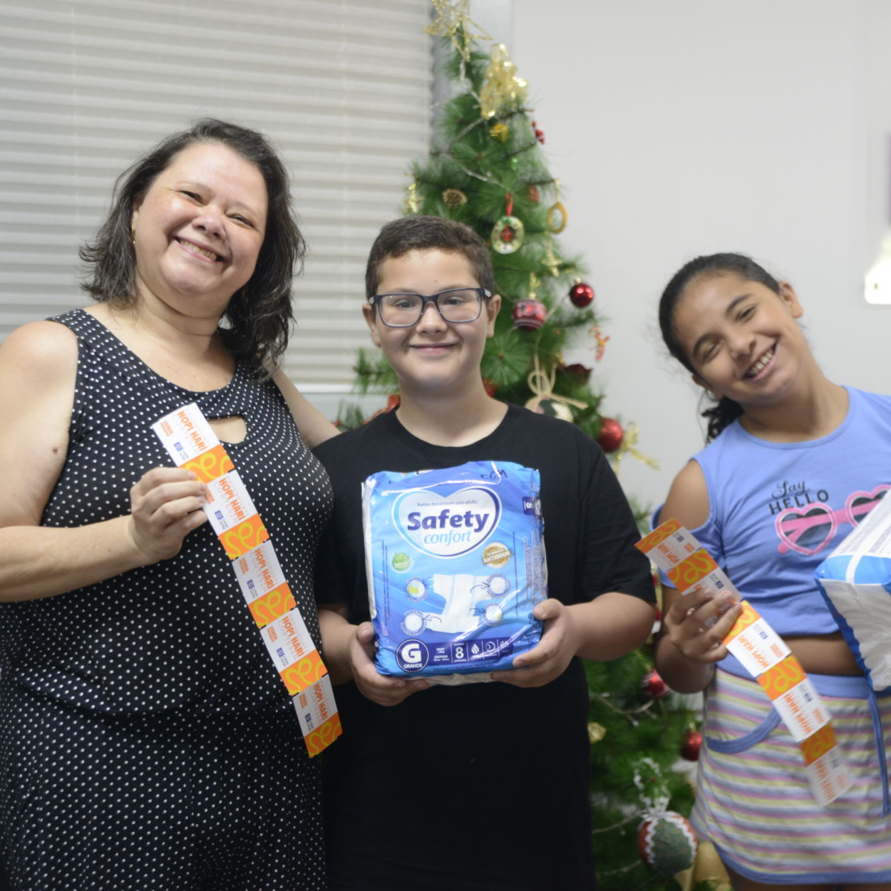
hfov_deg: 27.7
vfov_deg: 27.7
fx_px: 1806
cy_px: 441
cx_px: 537
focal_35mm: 62
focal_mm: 48
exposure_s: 1/50
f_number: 3.5
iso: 1000
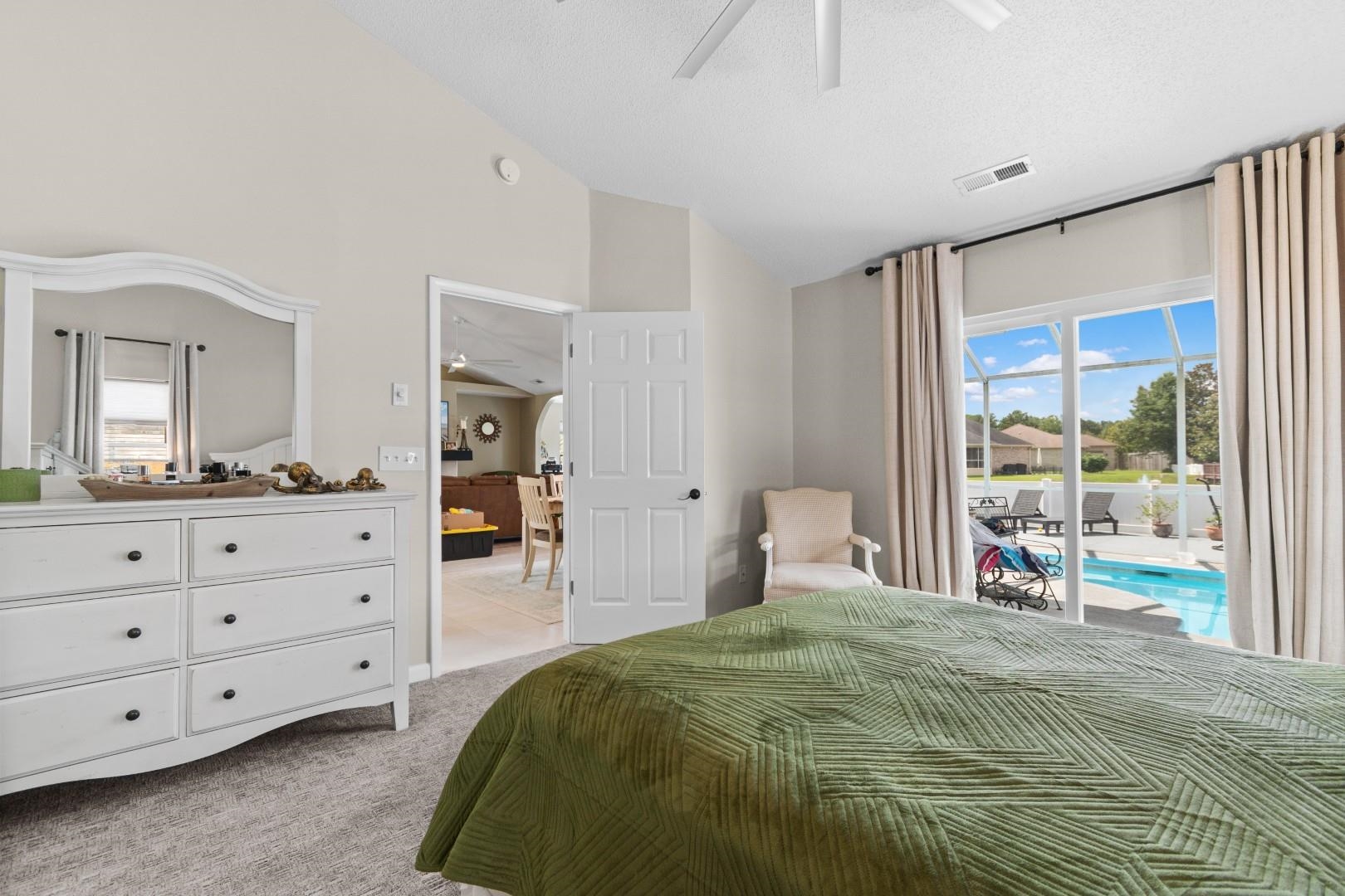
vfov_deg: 77.3
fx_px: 560
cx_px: 672
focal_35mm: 15
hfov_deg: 100.4
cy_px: 448
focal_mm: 10
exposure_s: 1/20
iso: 100
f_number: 4.5
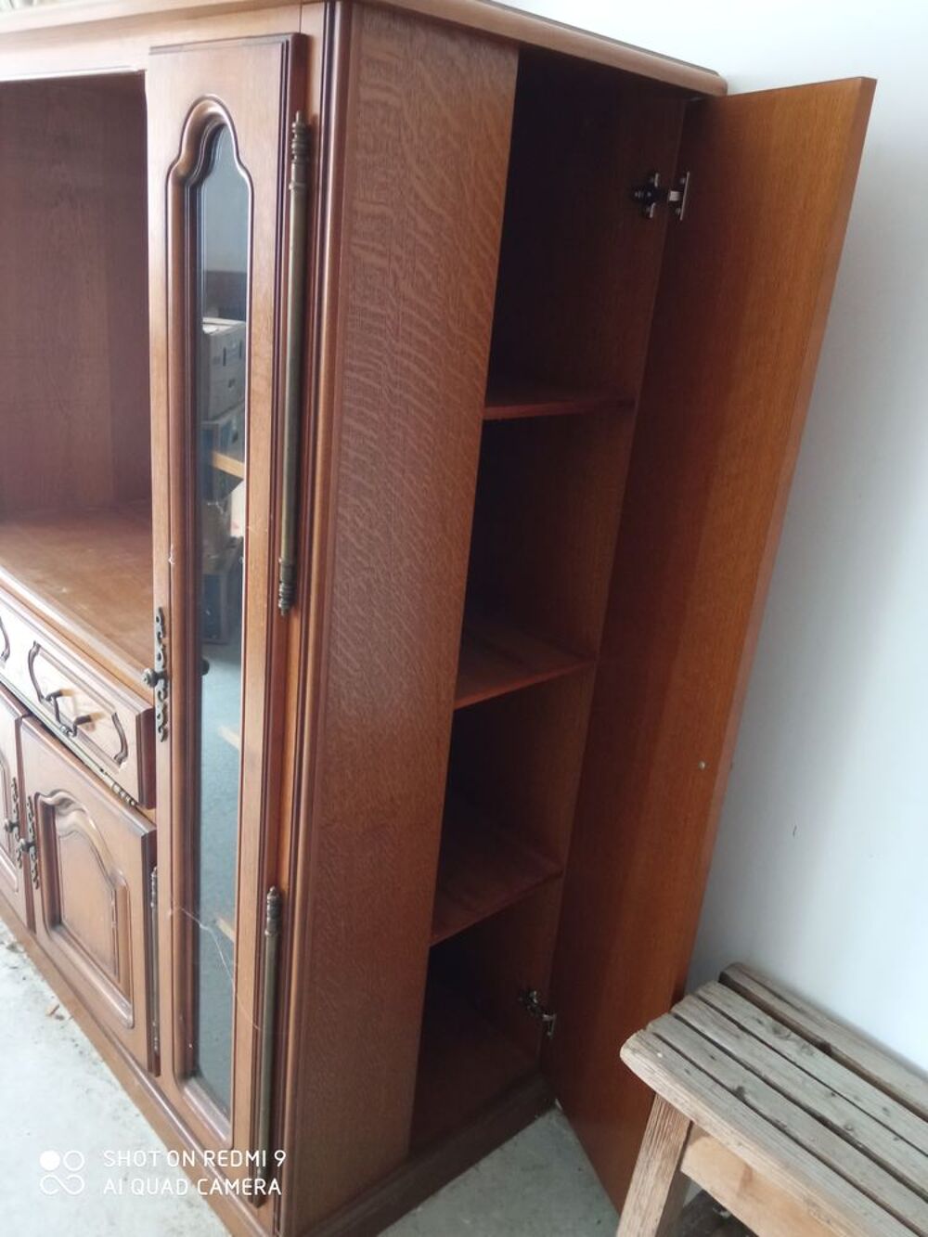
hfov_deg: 51.4
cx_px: 464
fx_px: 965
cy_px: 618
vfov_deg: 65.3
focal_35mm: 27
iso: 1114
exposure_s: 1/20
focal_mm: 3.79
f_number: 2.2
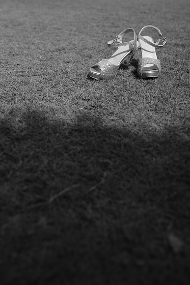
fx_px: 277
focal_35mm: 35
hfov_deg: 37.9
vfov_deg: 54.4
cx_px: 95
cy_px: 142
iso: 100
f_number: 3.5
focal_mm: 35
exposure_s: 1/1600
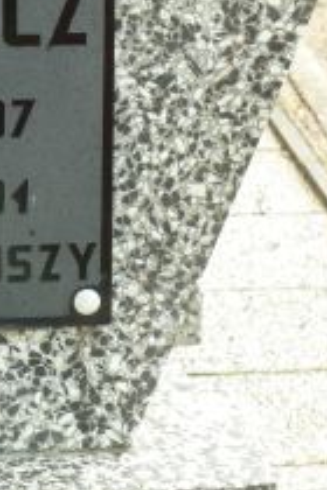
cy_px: 72
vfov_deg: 6.7
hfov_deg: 4.5
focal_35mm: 305
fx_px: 4155
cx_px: -65
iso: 100
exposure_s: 1/50
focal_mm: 21
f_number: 4.4
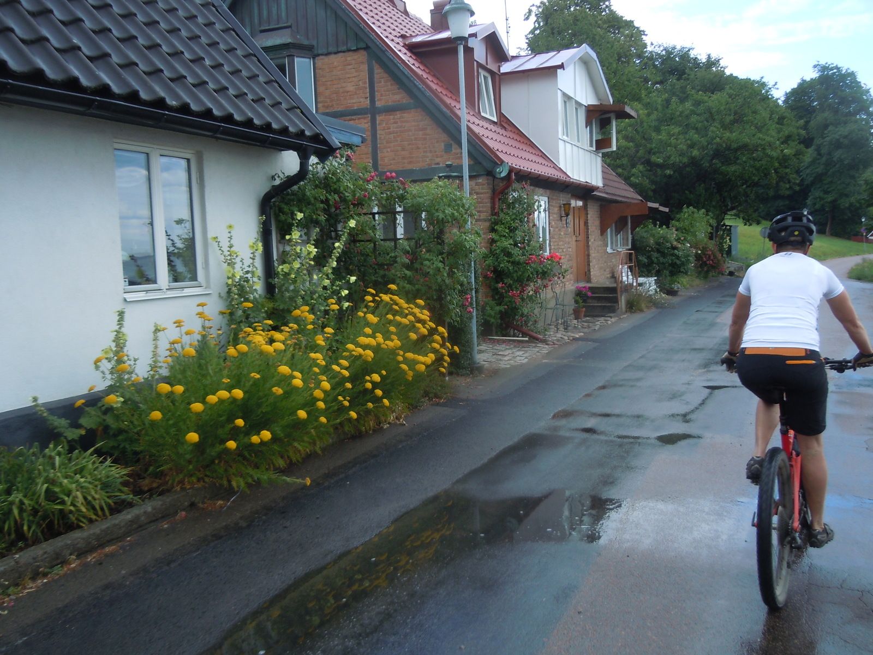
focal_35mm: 30
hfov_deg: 60.0
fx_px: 757
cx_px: 436
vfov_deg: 46.8
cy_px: 328
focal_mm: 5.4
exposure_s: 1/200
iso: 100
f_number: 3.5
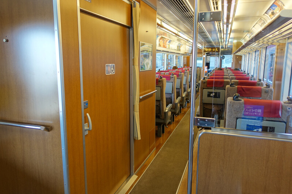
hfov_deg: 67.4
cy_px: 99
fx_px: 219
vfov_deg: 47.9
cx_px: 141
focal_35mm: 27
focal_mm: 8.8
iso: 200
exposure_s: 1/30
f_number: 1.8
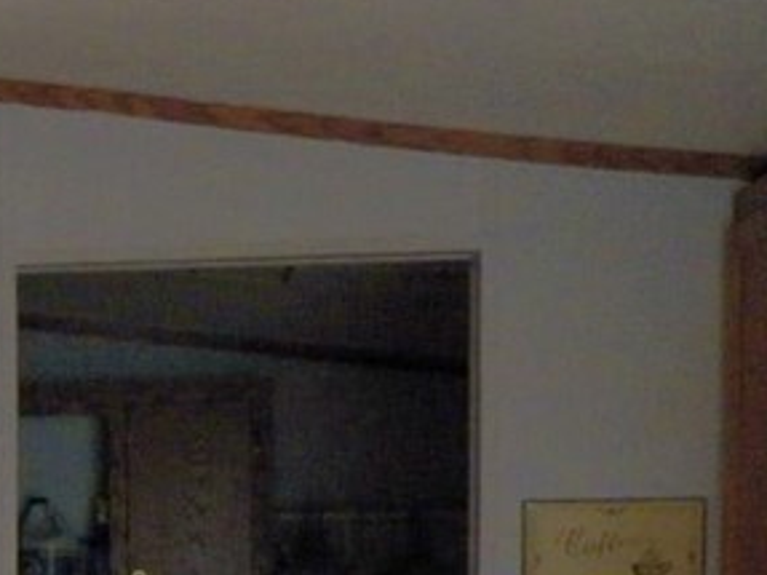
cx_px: -596
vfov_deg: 13.8
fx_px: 2215
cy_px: 880
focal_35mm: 100
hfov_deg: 16.5
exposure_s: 1/30
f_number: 2.8
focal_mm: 4.9
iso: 400
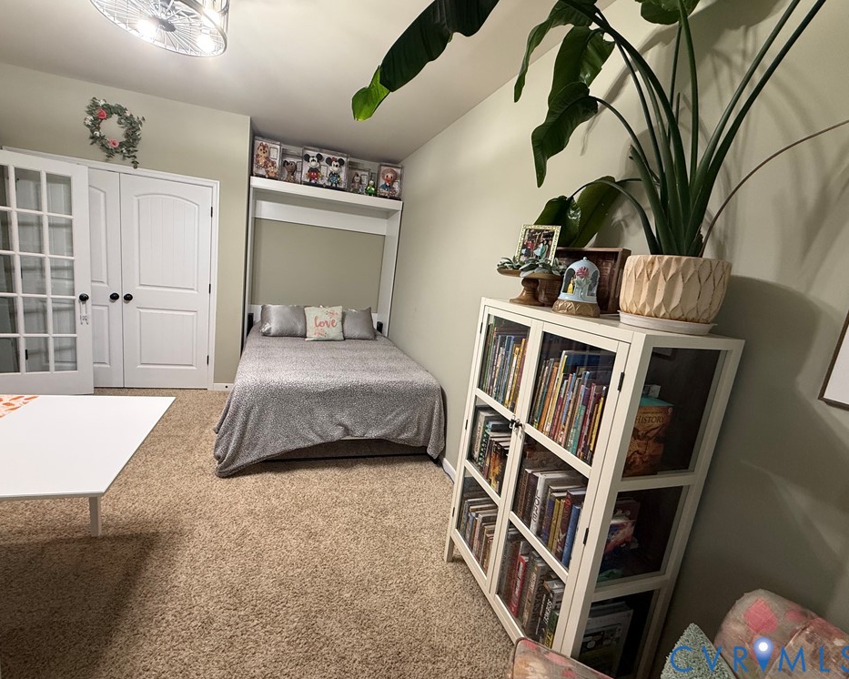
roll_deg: -6.9
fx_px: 377
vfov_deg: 84.0
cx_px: 390
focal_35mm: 15
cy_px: 334
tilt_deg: -10.3
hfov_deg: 96.6
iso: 250
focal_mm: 2.22
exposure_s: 1/60
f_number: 2.2
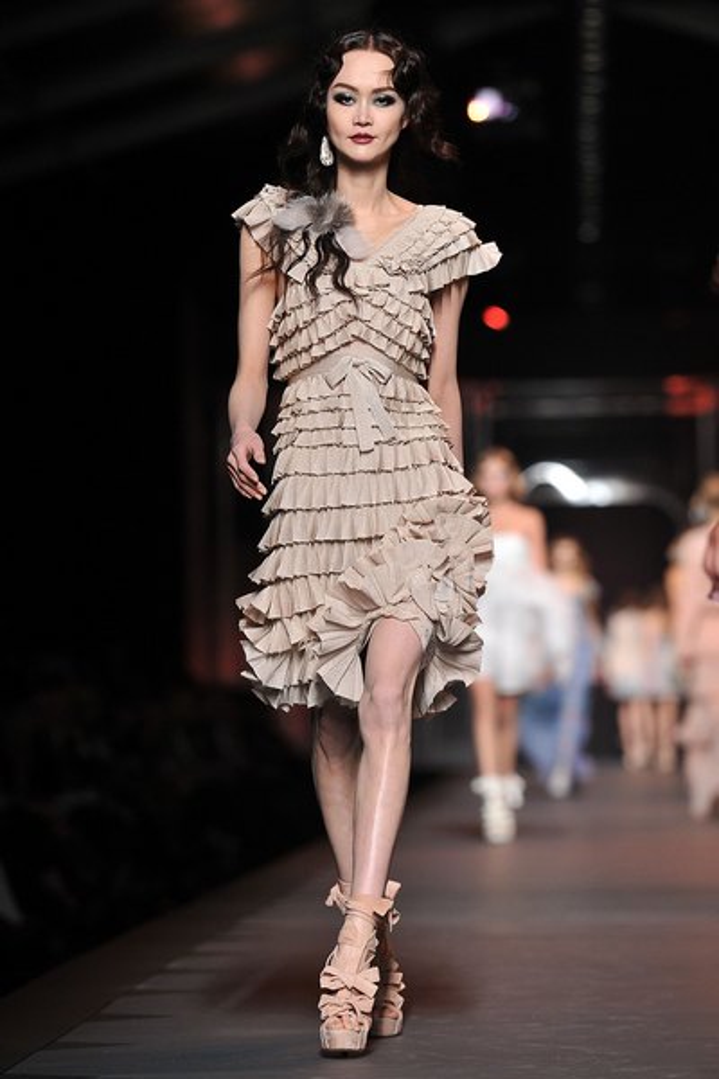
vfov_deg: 11.4
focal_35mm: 180
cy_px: 540
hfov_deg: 7.6
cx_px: 360
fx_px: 5392
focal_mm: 180
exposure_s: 1/500
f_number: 3.5
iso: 2000
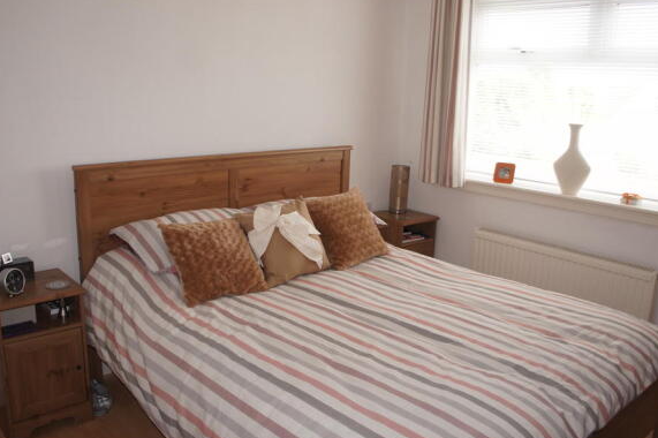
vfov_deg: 42.3
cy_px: 218
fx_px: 566
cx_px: 332
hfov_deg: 60.3
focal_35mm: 31
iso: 200
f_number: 4
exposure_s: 1/60
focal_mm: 18
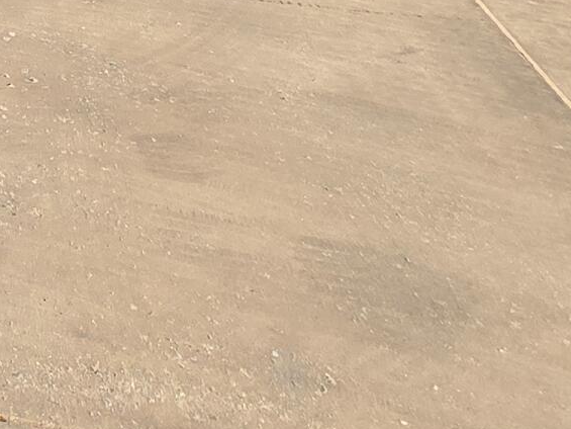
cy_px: -622
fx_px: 1138
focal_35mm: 69
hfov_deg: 22.2
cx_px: -330
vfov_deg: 14.1
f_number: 2.2
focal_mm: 2.2
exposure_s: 1/1668
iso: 50
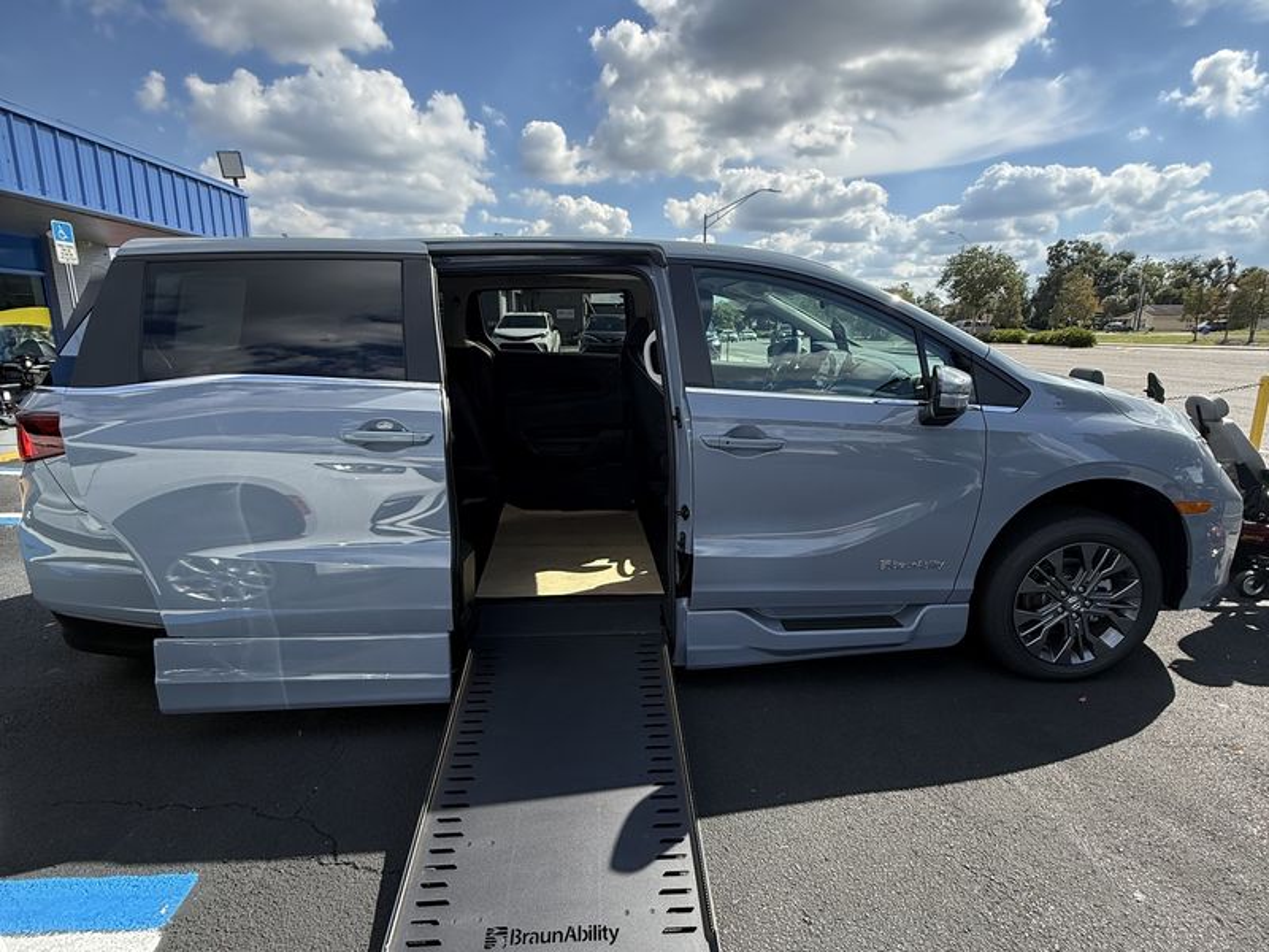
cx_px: 634
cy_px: 476
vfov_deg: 85.7
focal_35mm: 14
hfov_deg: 102.1
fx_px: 513
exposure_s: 1/1656
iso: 64
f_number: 2.2
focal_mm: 2.22
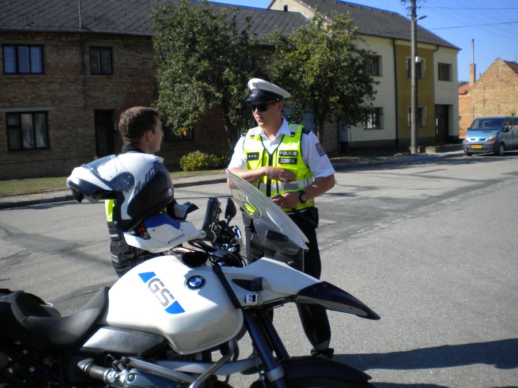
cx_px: 259
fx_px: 524
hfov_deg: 52.6
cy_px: 194
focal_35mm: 35
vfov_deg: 40.7
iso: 80
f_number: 4.6
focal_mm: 6.3
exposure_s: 1/473
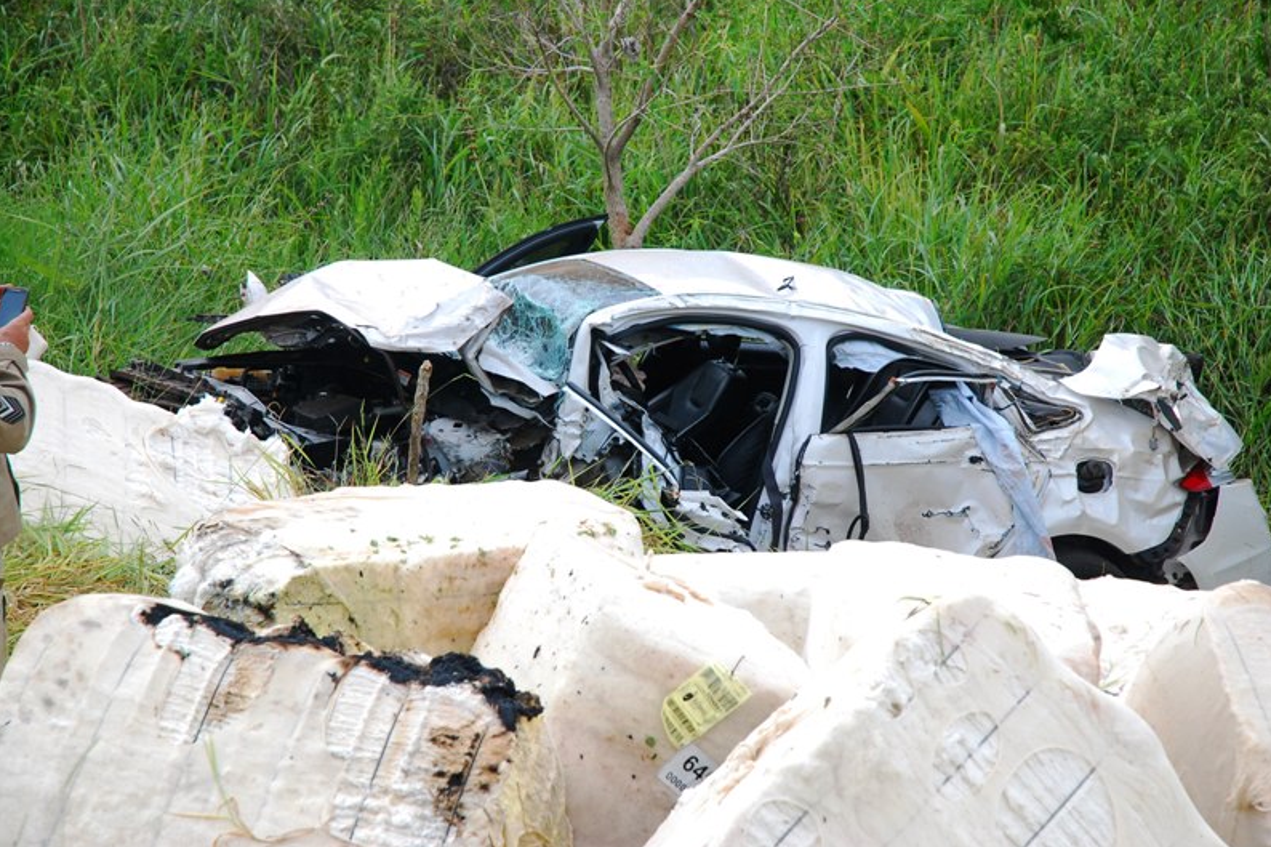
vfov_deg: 12.9
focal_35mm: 106
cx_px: 637
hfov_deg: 19.3
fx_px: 3741
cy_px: 422
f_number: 8
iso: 500
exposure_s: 1/1000
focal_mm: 70
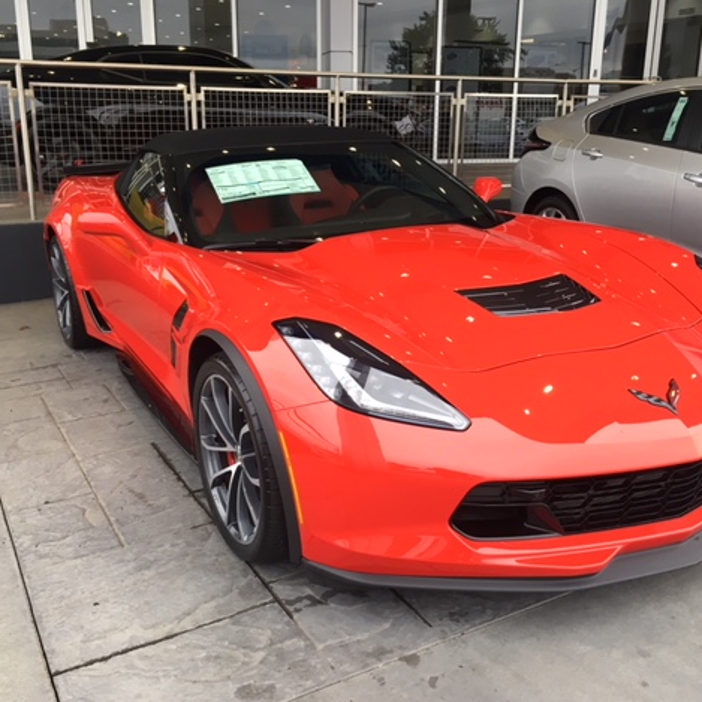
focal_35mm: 35
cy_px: 356
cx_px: 355
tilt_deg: -13.5
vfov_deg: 47.2
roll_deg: -2.5
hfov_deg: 47.2
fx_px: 803
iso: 32
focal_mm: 4.15
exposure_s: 1/30
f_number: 2.2
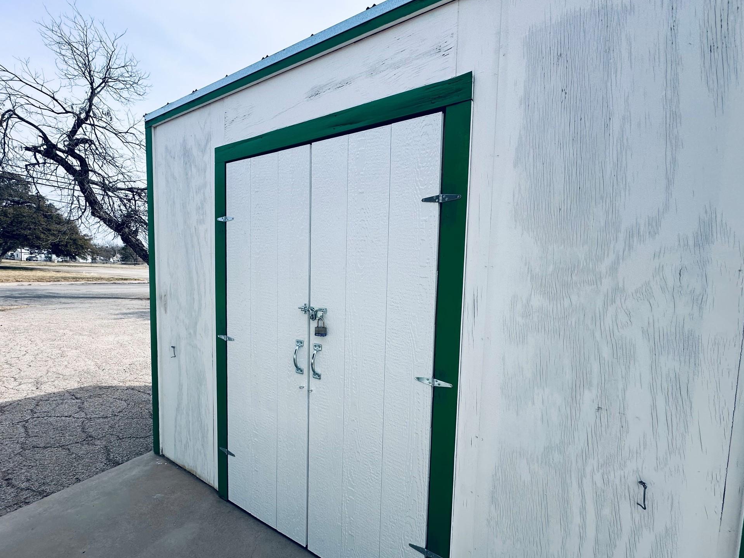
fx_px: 322
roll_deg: -1.9
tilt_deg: -5.6
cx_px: 361
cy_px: 290
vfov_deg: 81.7
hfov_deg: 98.1
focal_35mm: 15
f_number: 2.2
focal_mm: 2.22
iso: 40
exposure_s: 1/1511
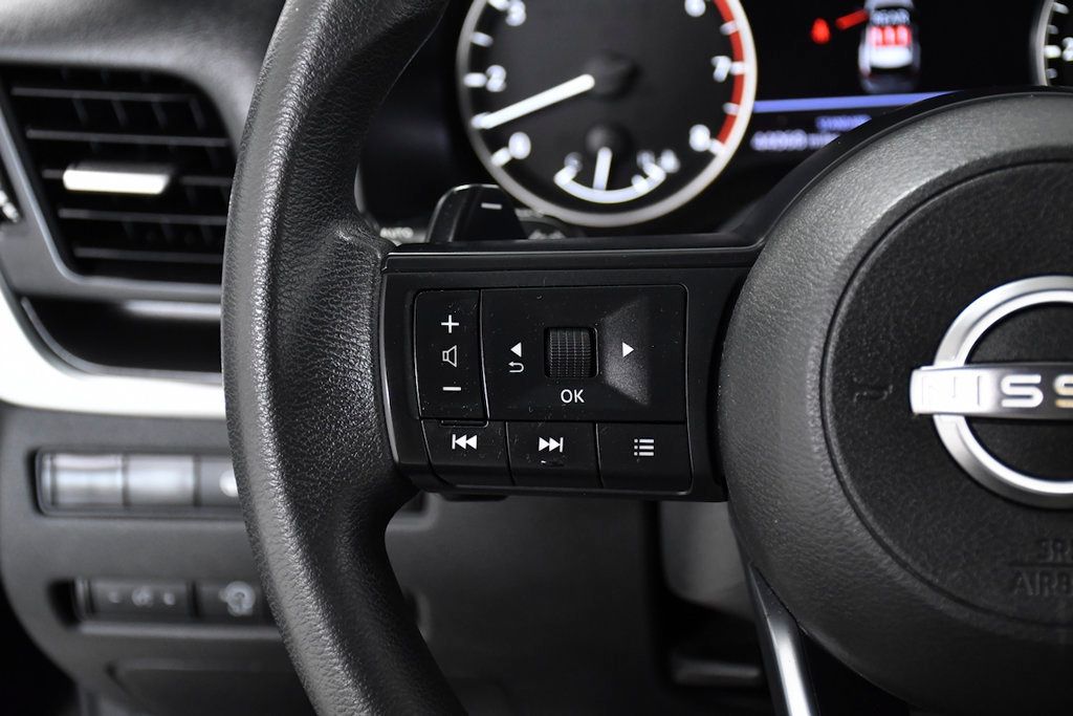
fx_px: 1878
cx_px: 536
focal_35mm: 63
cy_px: 358
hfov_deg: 31.9
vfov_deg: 21.6
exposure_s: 1/160
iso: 2500
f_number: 4.5
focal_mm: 42
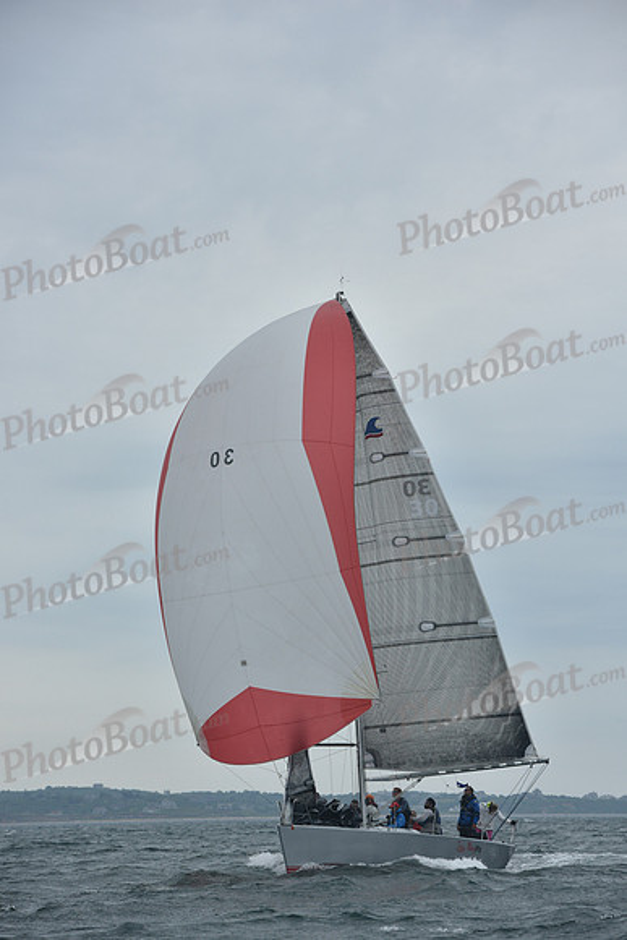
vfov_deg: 14.7
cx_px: 314
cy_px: 470
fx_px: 3655
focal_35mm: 140
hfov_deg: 9.8
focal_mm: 140
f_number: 7.1
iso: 320
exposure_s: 1/1000
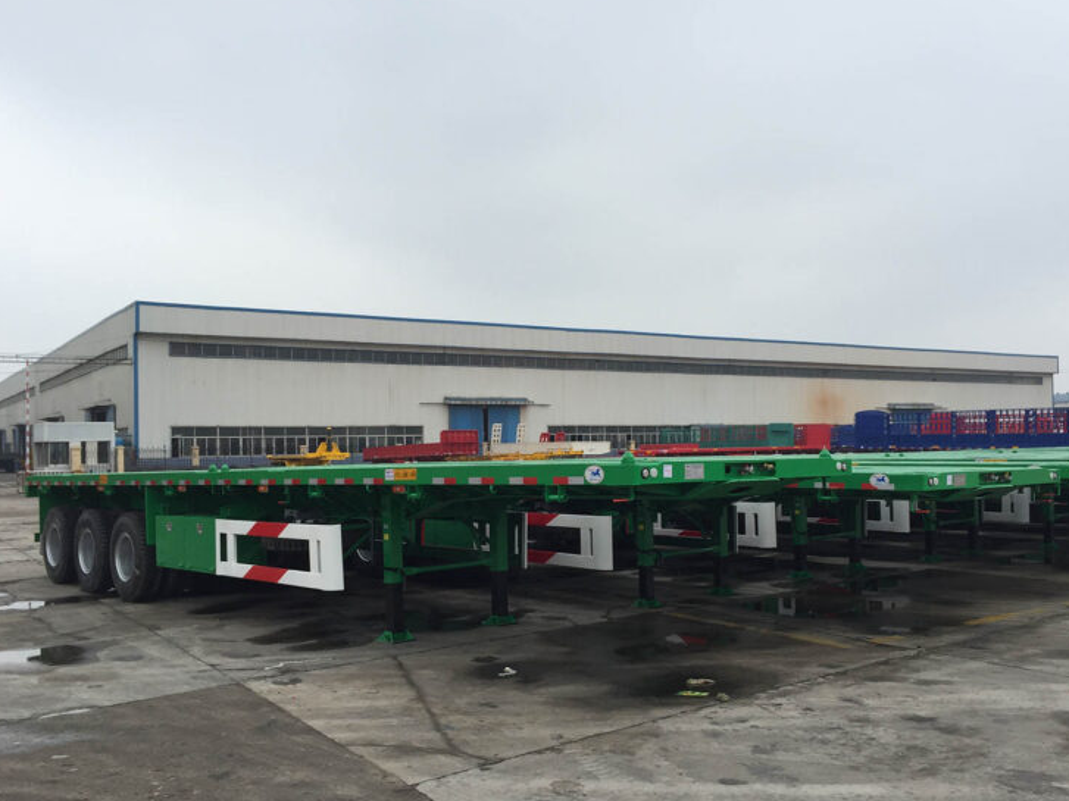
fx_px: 1019
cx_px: 580
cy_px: 445
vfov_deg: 42.9
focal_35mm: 33
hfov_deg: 55.3
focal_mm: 4.15
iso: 32
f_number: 2.2
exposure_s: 1/920
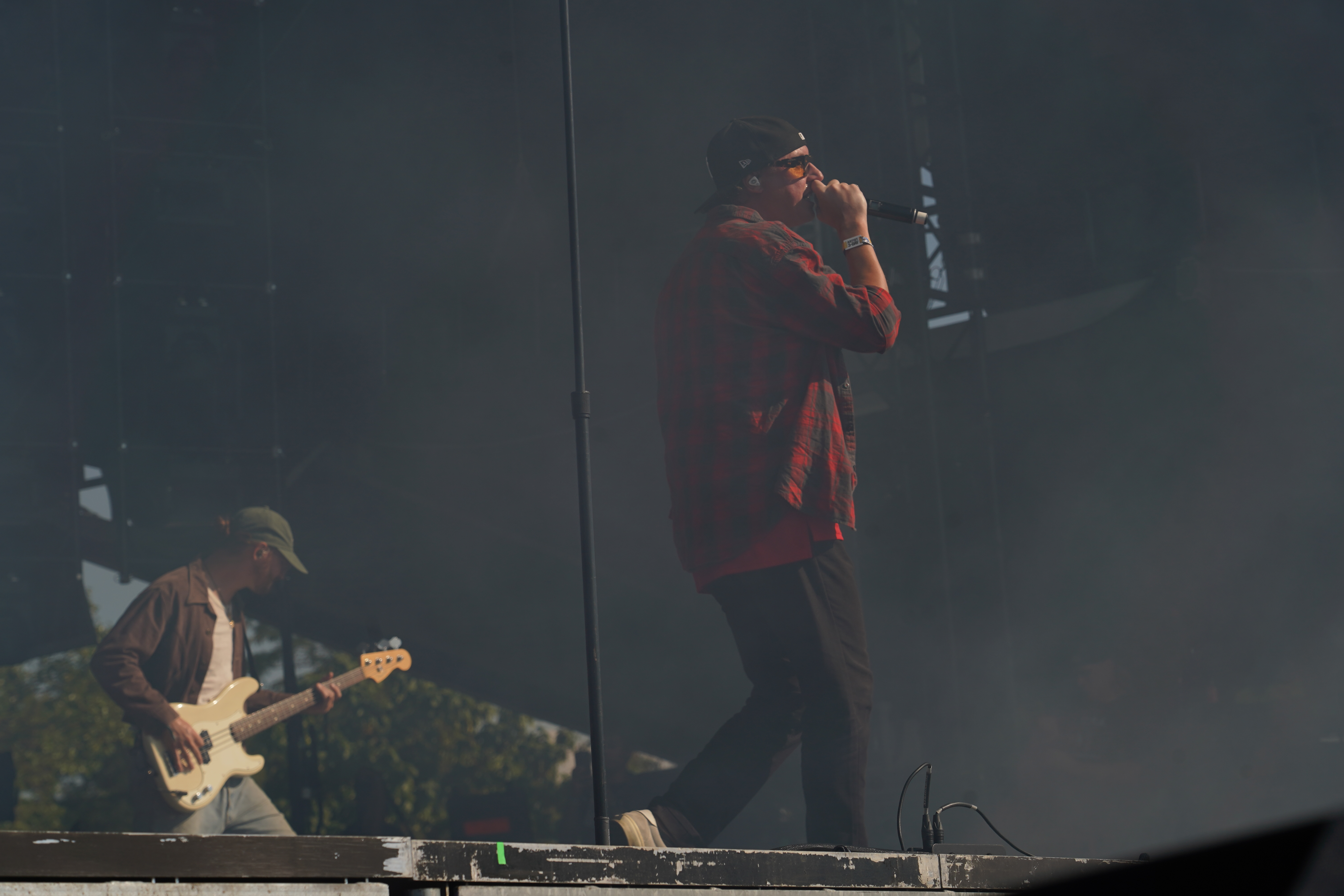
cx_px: 672
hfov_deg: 19.5
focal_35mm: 105
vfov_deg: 13.0
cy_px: 448
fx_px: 3920
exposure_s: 1/800
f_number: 8
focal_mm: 105
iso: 100
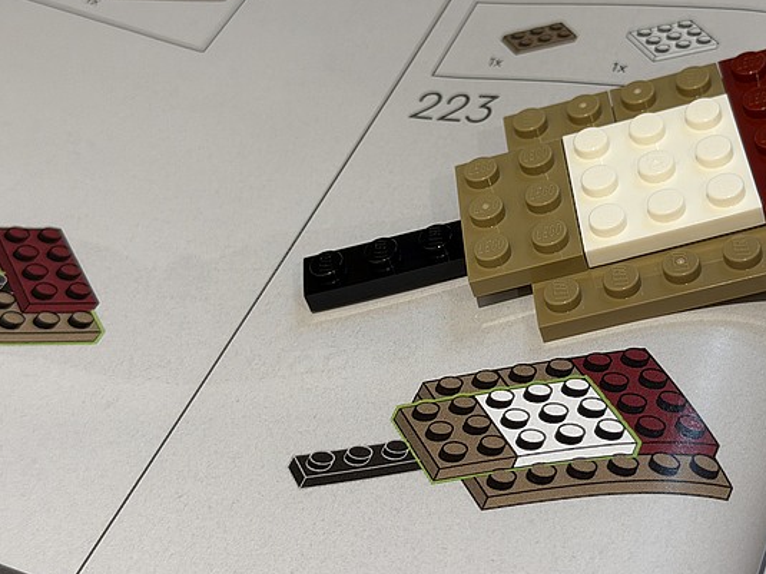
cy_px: 248
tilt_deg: -48.0
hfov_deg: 27.7
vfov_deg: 21.0
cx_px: 467
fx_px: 1549
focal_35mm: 70
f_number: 1.78
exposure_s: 1/60
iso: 160
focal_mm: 6.76
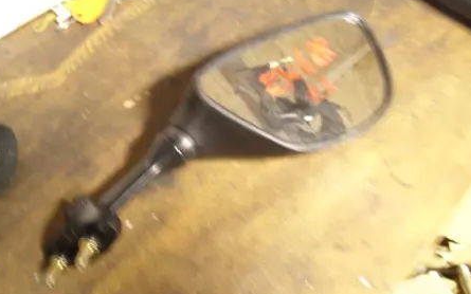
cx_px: 223
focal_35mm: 40
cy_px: 153
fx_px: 513
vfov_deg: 32.0
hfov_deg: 49.3
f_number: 2.8
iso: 100
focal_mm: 5.8
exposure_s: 1
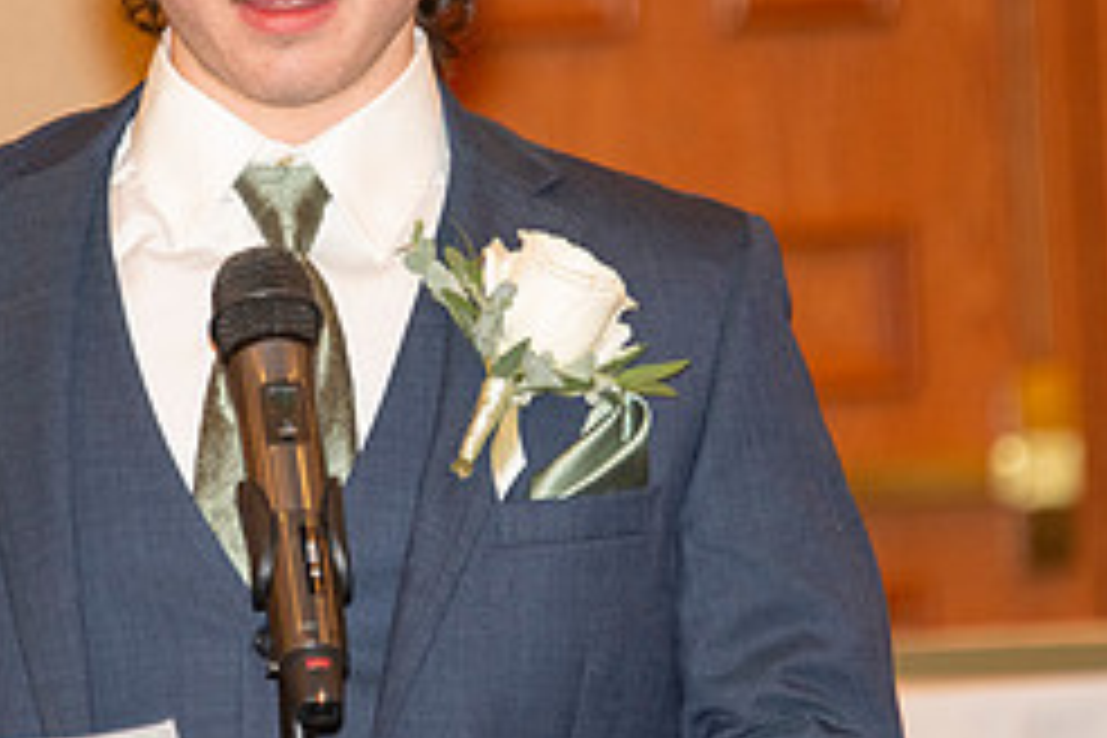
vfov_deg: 2.5
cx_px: 382
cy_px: 286
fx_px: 16665
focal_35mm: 542
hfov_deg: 3.8
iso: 2000
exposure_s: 1/60
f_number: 5.6
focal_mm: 230
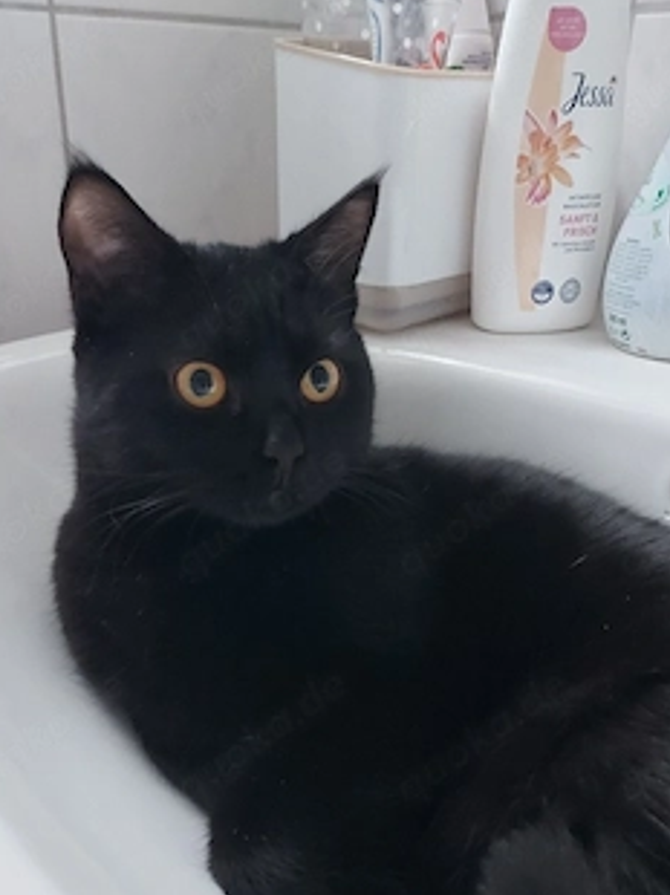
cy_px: 543
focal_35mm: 31
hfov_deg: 45.4
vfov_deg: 57.9
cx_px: 323
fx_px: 801
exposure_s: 1/17
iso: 1000
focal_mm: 5.23
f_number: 1.8
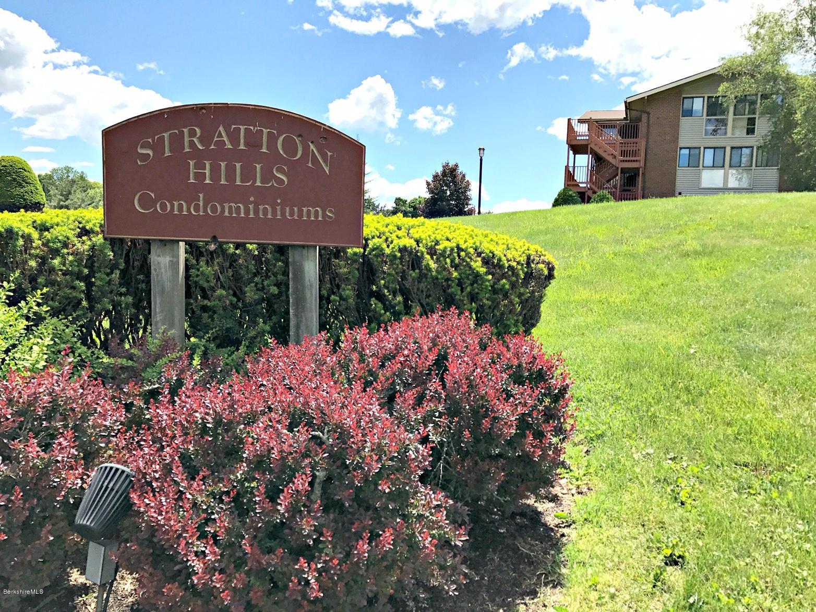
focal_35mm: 28
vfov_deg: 49.8
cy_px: 306
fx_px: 660
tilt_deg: -1.5
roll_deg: -3.0
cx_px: 408
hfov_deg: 63.4
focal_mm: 3.99
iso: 20
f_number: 1.8
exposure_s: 1/2994
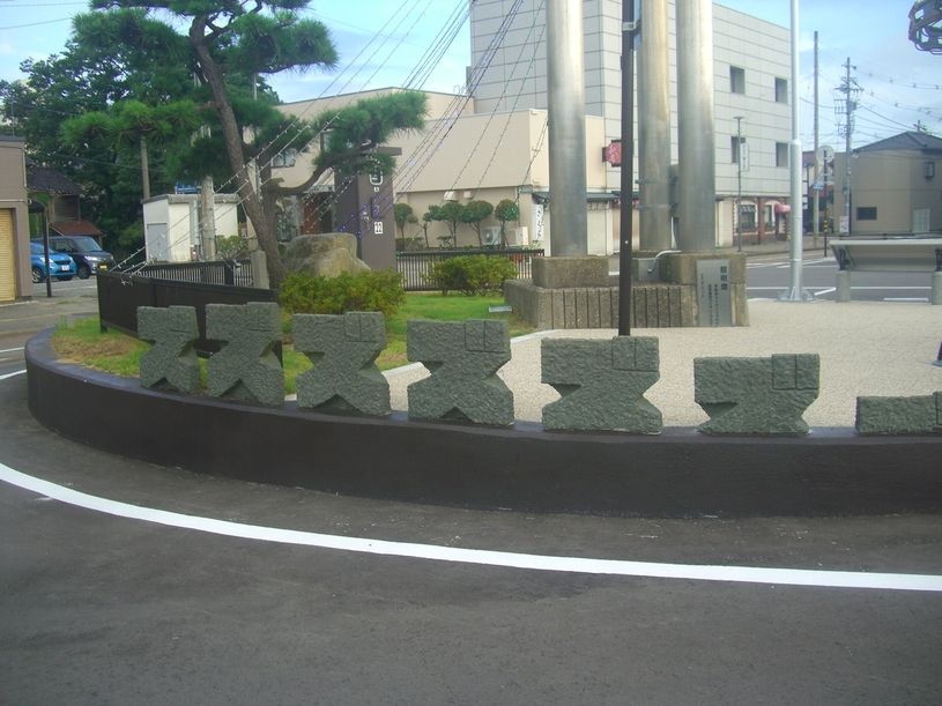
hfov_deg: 49.0
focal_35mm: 38
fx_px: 1034
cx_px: 471
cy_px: 353
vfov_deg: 37.7
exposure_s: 1/200
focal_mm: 7.9
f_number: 2.8
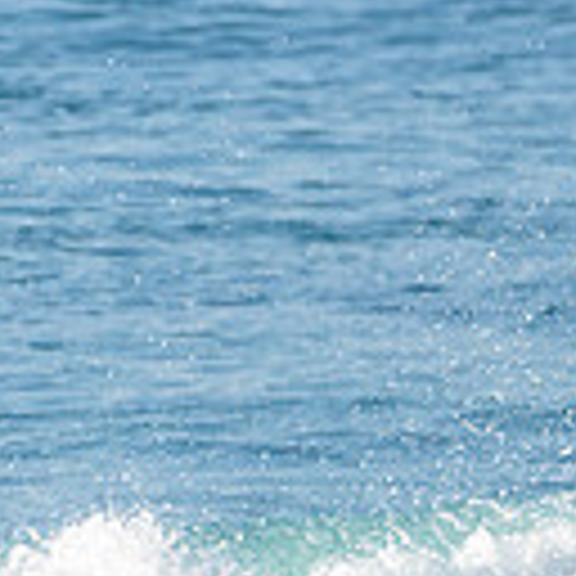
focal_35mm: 2114
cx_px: 1083
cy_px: 696
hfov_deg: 0.8
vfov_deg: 0.8
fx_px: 39797
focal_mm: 500
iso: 280
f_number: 5.6
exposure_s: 1/2000
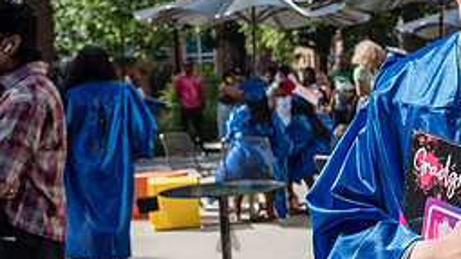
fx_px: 1038
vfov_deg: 14.2
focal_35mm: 85
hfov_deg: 23.9
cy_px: 145
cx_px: 461
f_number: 4.5
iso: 400
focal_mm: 31
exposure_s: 1/2000
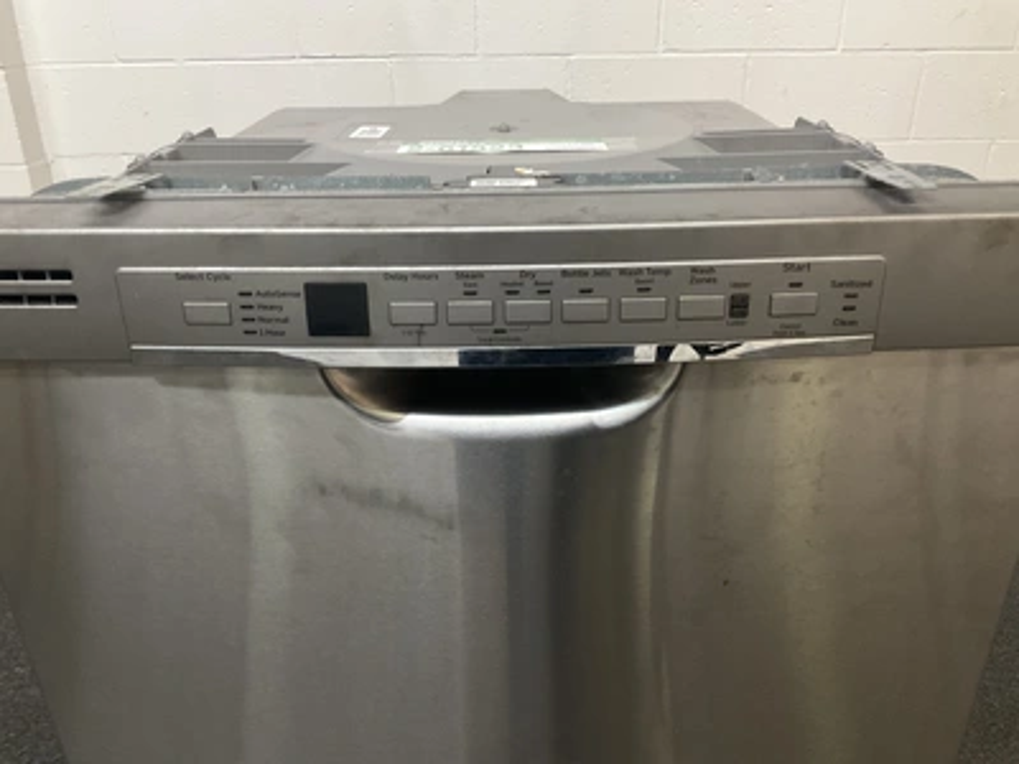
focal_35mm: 29
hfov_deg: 61.7
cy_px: 382
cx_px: 510
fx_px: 854
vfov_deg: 48.2
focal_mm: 3
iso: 200
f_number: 1.8
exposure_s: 1/40
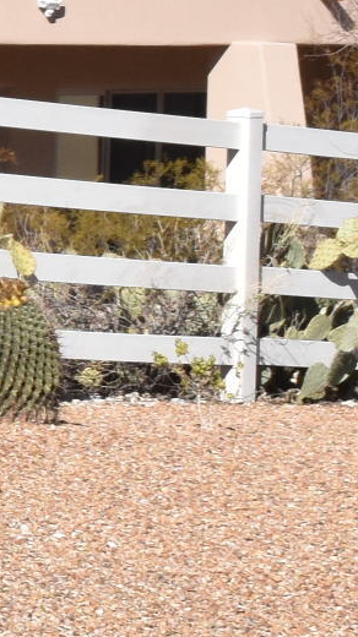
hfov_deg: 4.3
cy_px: 169
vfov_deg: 8.5
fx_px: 4292
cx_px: -1244
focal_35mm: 254
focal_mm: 28
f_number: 13
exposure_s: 1/640
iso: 400
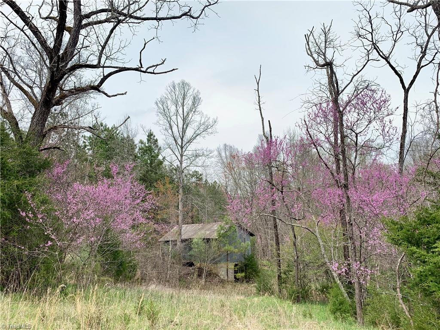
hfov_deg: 67.3
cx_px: 220
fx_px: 330
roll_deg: +1.3
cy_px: 165
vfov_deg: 53.1
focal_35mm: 26
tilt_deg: +10.8
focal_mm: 4.25
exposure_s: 1/520
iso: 25
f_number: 1.8
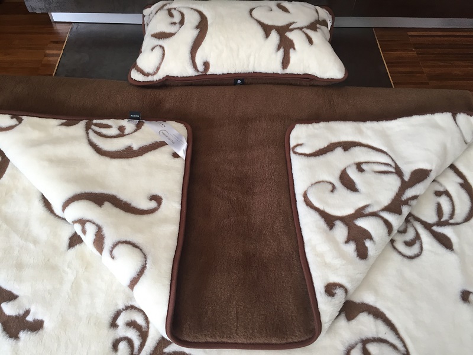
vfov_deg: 48.2
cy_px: 178
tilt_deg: -56.1
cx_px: 236
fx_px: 396
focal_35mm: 29
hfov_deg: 61.7
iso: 40
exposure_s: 1/33
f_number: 2.2
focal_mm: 4.15
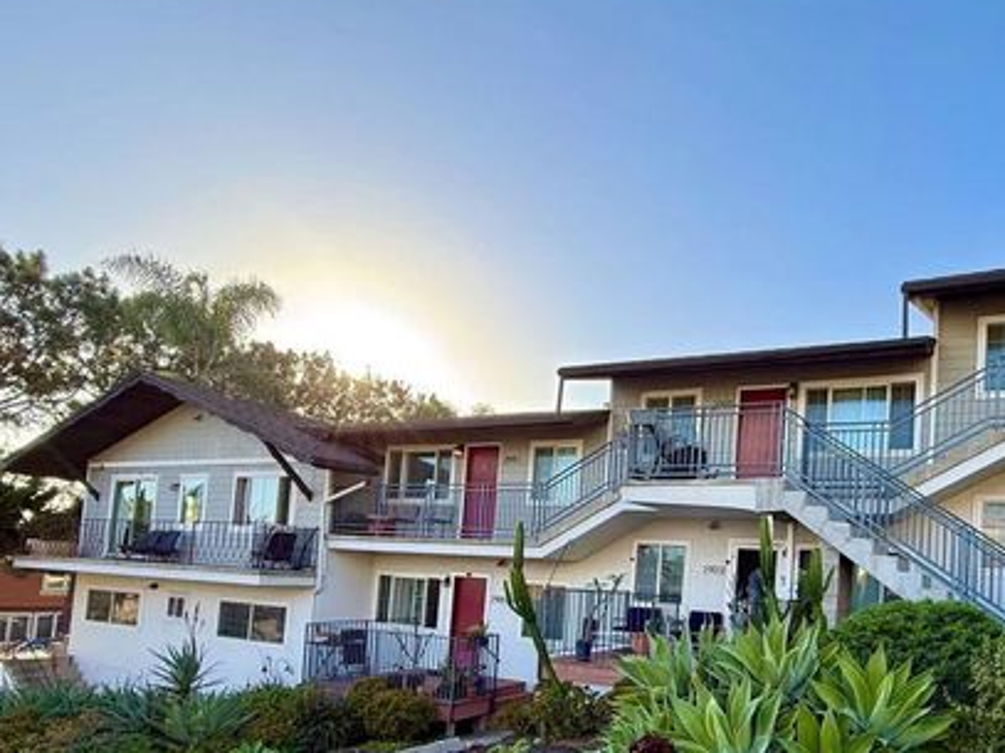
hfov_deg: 71.3
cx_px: 751
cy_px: 558
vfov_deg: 58.1
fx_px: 639
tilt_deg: +3.3
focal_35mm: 22
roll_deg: -4.2
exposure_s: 1/427
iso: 64
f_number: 2.2
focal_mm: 2.22
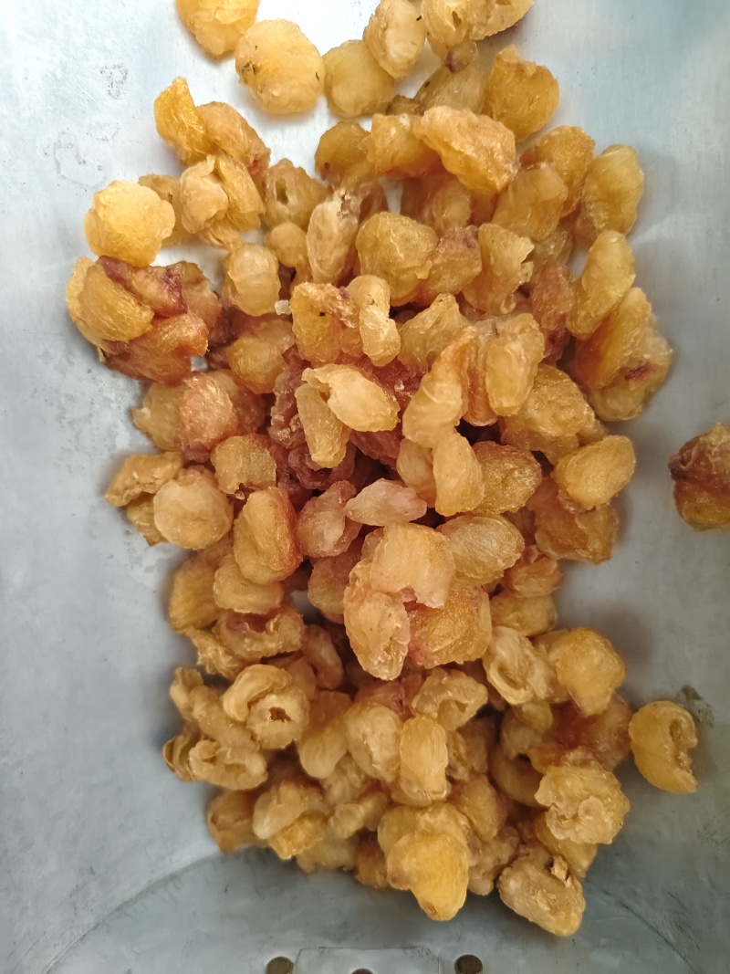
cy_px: 487
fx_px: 647
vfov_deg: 73.9
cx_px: 365
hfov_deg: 58.9
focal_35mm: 23
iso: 6395
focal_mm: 5.56
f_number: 1.88
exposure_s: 1/157
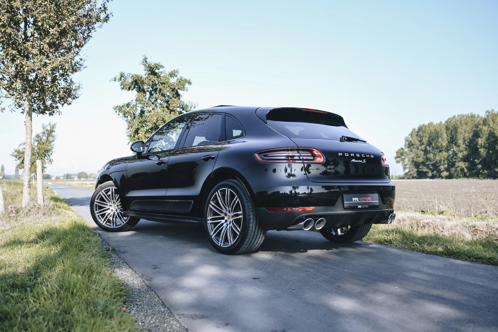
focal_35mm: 36
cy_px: 166
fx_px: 498
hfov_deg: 53.2
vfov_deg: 36.8
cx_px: 249
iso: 100
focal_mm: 36
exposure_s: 1/200
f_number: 2.8
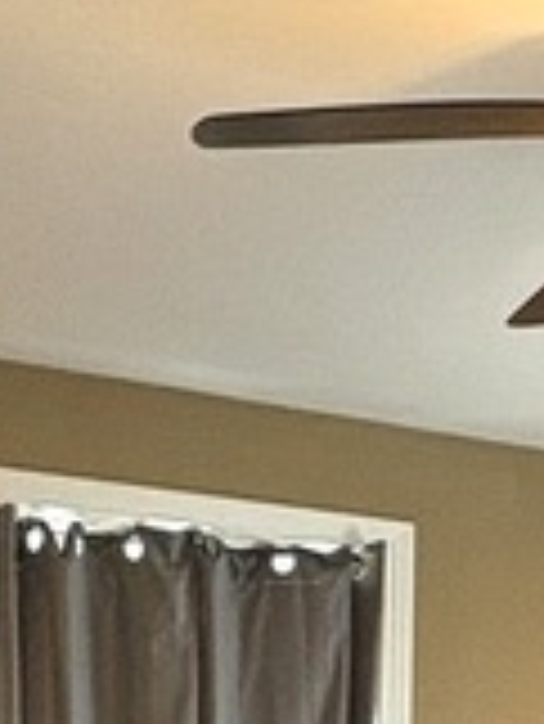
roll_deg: -2.0
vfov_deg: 19.4
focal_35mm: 94
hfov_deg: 14.3
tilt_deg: +0.4
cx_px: 895
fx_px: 1967
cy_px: 913
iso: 320
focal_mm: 2.22
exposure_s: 1/60
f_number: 2.2
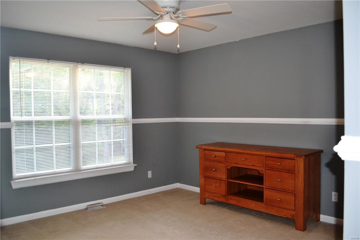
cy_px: 120
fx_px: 300
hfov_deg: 61.9
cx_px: 180
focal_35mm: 30
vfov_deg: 43.6
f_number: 3.8
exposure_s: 1/60
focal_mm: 20
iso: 800
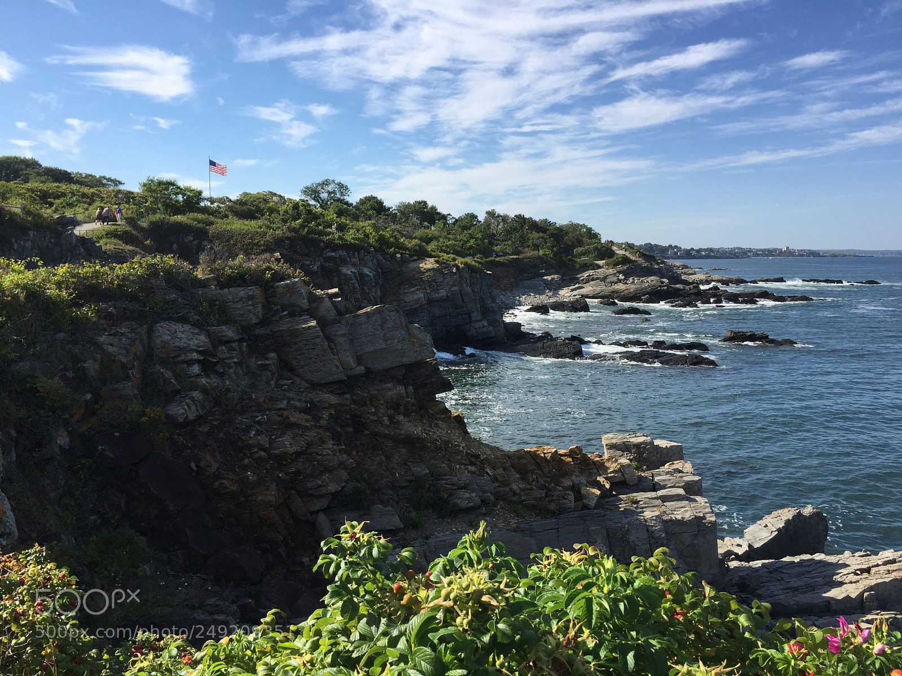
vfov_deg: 48.2
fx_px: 756
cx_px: 451
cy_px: 338
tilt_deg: -4.9
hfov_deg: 61.7
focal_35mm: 29
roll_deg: -0.7
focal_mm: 4.15
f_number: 2.2
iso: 32
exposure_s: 1/1980
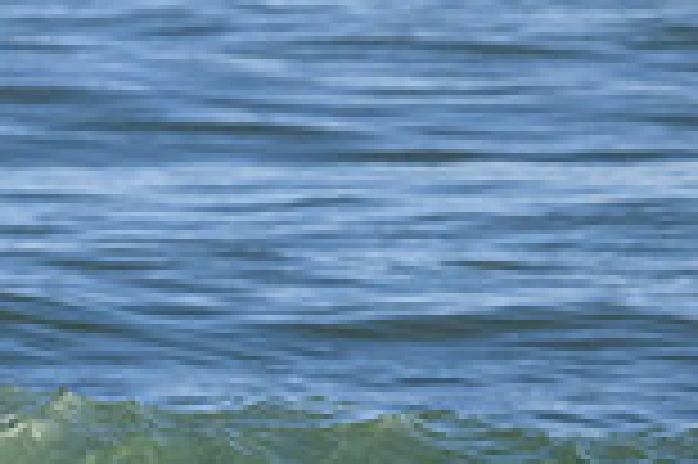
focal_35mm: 2244
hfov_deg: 0.9
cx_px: -759
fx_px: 43462
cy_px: 579
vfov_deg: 0.6
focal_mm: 530
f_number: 11
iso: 2000
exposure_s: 1/2000
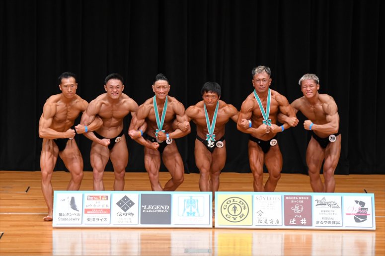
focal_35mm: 202
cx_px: 192
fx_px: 2159
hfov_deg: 10.2
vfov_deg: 6.8
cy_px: 128
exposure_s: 1/400
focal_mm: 135
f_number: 5.6
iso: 3200
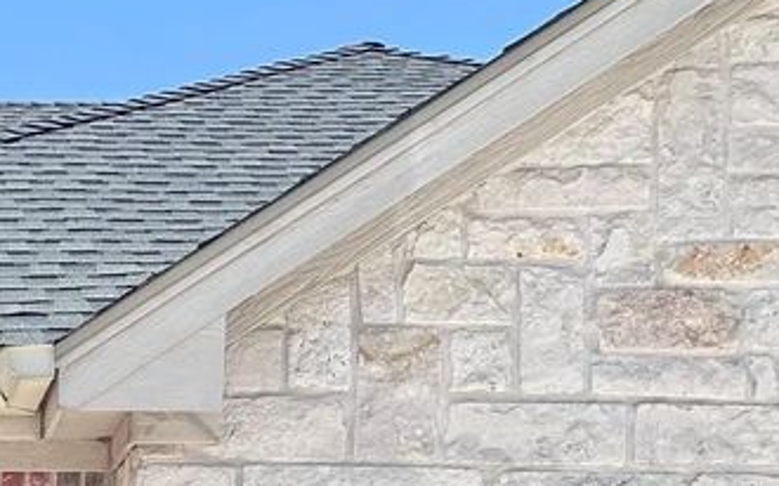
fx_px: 1677
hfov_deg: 22.9
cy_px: 762
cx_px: -269
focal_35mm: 79
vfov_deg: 15.1
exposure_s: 1/2967
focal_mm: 6.86
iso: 80
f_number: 1.78
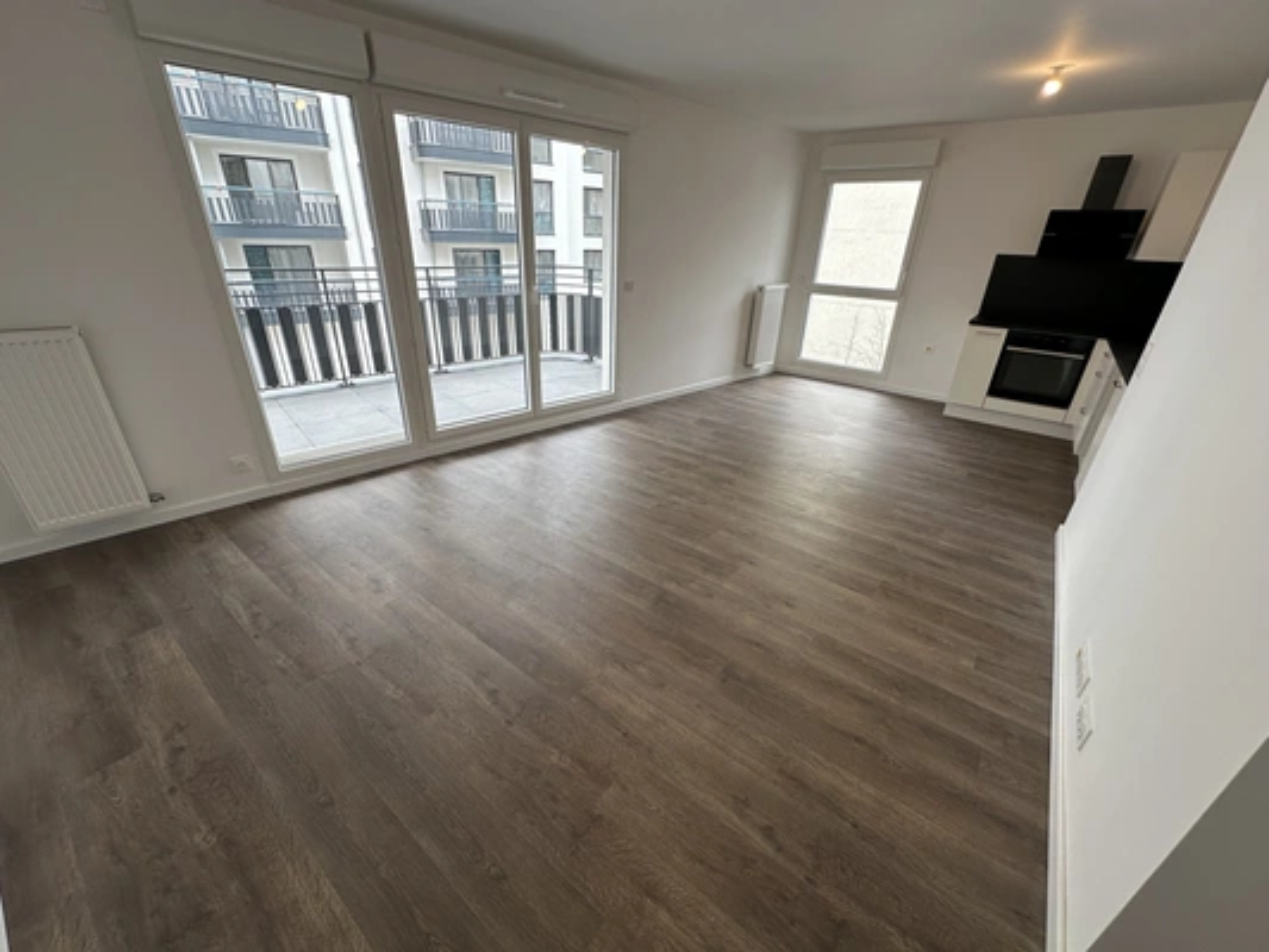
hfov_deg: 102.1
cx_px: 634
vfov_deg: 85.7
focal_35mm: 14
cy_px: 476
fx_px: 513
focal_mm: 2.22
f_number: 2.2
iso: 50
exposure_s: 1/100
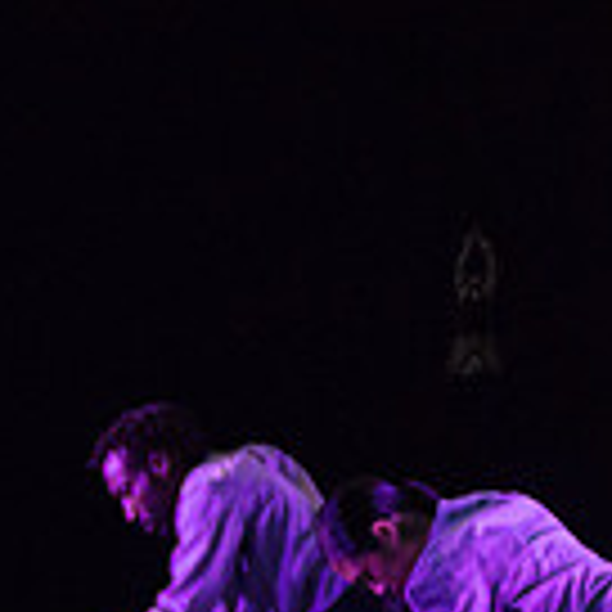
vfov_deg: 2.2
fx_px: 15742
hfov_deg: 2.2
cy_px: 619
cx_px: -199
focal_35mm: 787
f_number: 2.8
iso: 3200
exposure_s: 1/1000
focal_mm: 200
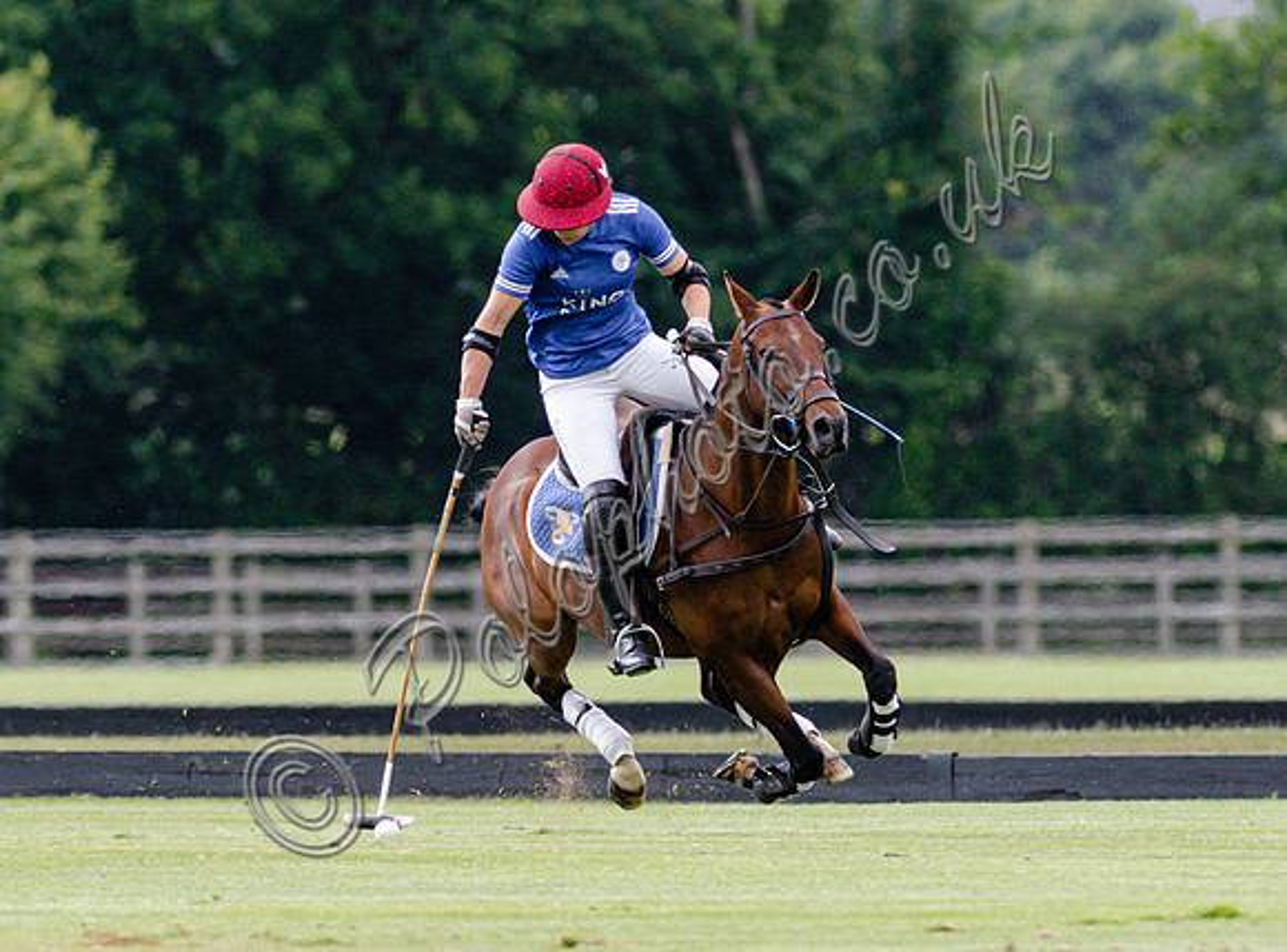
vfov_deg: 1.4
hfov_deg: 1.8
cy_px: 527
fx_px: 40169
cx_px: 819
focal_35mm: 1086
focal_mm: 300
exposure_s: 1/1600
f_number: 4
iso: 500
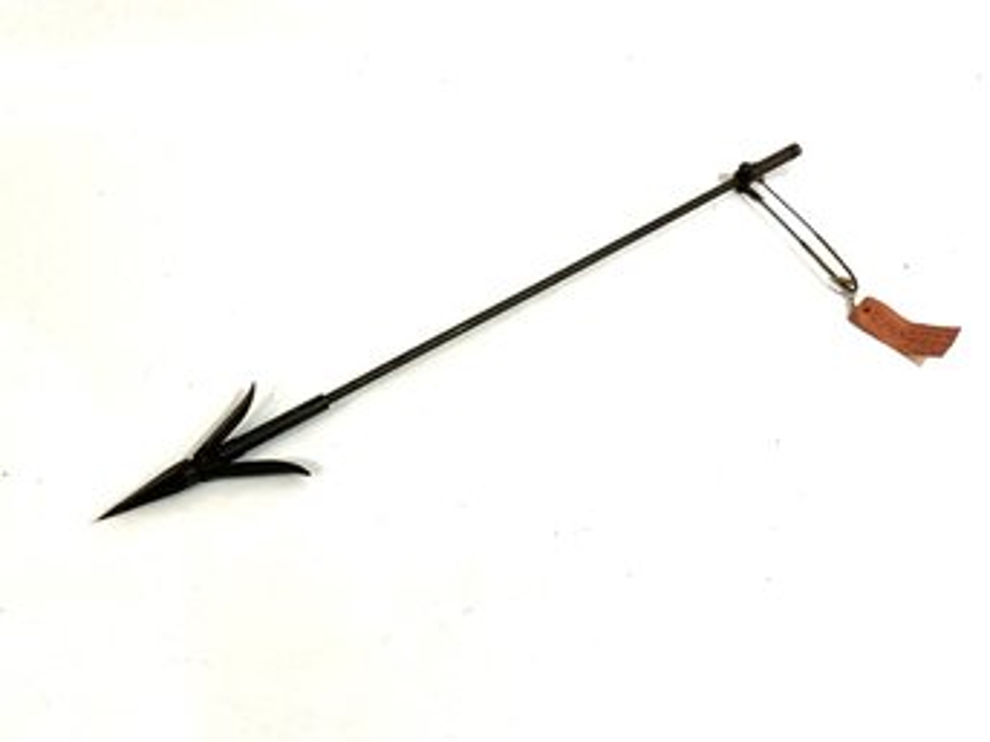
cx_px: 495
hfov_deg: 36.8
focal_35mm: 52
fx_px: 1487
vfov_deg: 28.0
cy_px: 371
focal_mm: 5.96
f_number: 1.6
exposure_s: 1/130
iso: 25
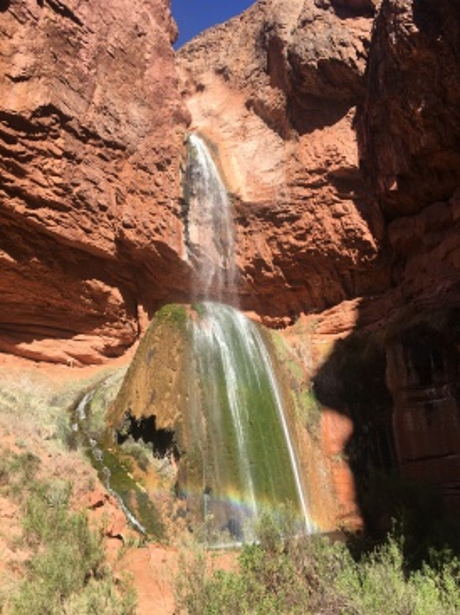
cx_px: 230
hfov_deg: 48.2
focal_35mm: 29
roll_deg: +4.1
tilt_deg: +19.2
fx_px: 514
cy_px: 308
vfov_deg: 61.7
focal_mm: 4.15
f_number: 2.2
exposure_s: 1/874
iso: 25
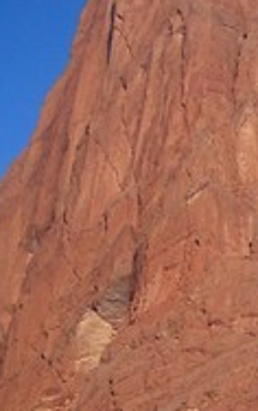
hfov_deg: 9.2
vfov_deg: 14.7
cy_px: 474
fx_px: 1548
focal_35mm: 138
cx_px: 445
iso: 50
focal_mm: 5.8
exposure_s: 1/123
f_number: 8.5
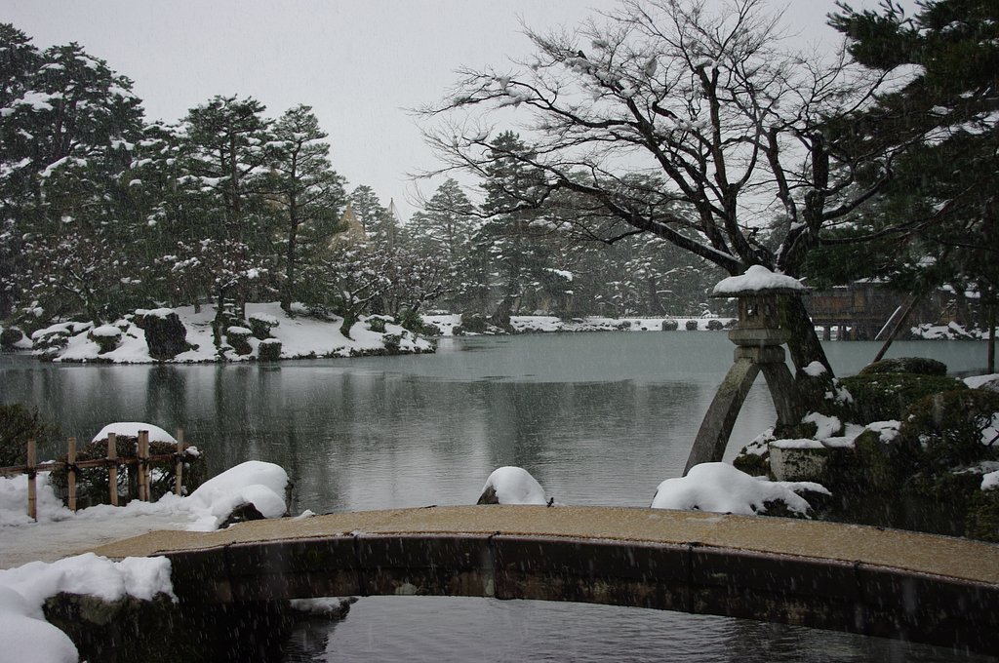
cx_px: 500
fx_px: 1358
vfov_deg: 27.5
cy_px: 332
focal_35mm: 49
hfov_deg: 40.4
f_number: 4
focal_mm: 32.5
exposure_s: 1/125
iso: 100
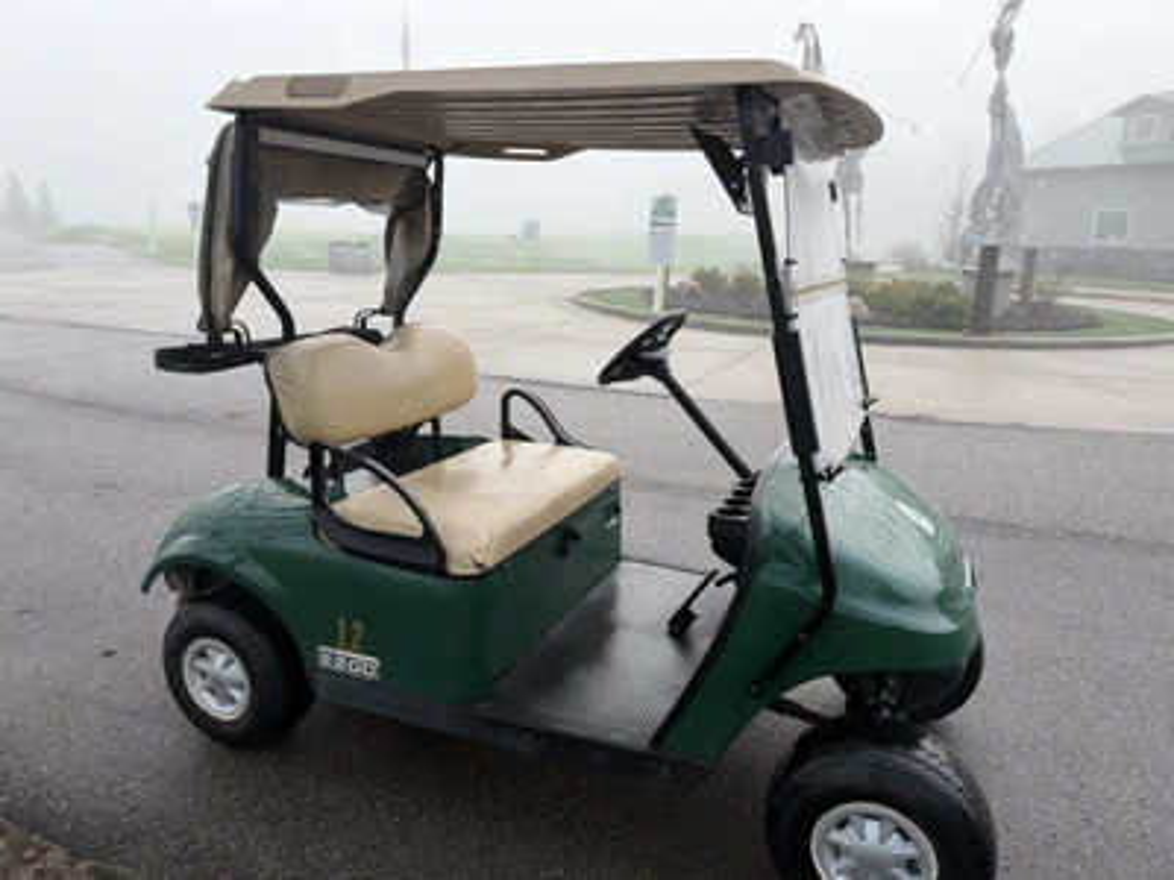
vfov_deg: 56.8
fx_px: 814
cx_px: 587
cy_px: 440
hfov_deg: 71.6
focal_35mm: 24
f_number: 1.78
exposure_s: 1/121
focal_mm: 6.76
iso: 80
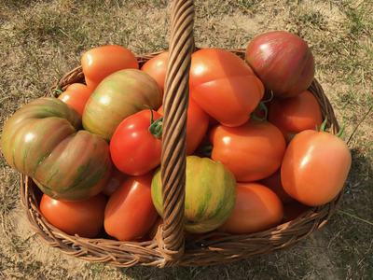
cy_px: 140
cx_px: 186
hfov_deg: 61.7
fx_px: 312
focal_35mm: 29
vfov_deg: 48.2
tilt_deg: -60.7
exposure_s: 1/1202
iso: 25
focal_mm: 4.15
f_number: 2.2
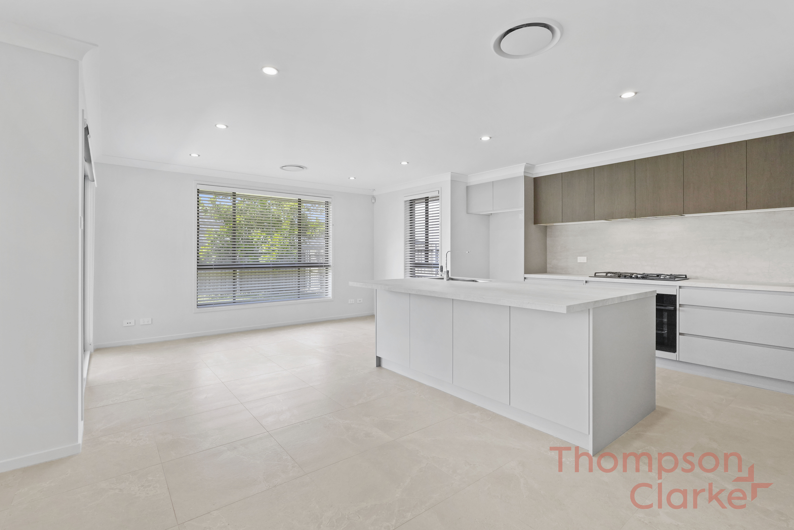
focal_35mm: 16
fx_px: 364
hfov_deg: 95.0
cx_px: 397
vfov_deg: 72.1
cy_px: 265
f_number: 9
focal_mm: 11
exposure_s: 1/30
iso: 1600
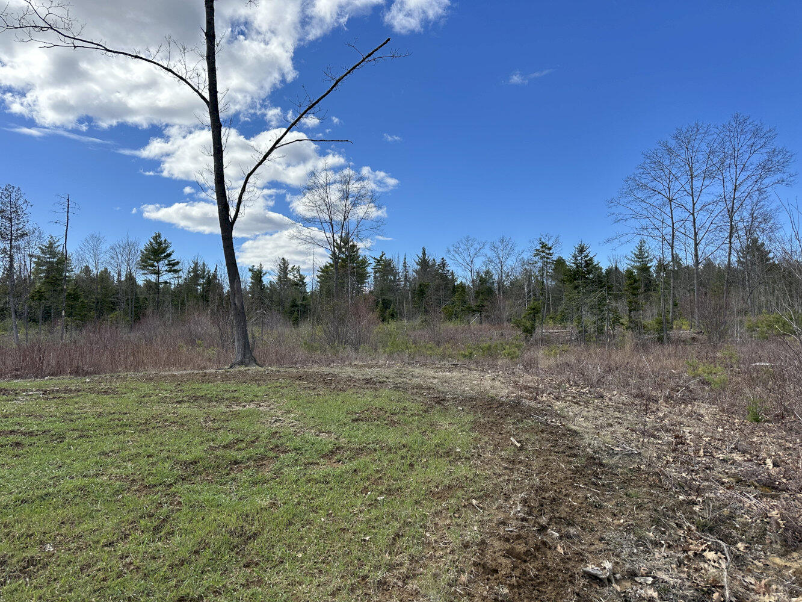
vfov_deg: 56.8
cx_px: 401
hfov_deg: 71.6
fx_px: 556
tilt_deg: +2.9
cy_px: 301
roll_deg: -1.4
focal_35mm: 24
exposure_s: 1/4348
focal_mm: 6.86
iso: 80
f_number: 1.78
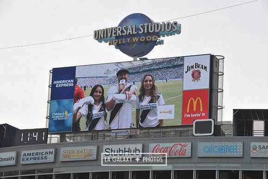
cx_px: 134
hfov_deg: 15.8
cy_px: 90
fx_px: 967
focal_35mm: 130
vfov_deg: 10.5
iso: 250
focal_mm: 130
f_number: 11
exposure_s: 1/500
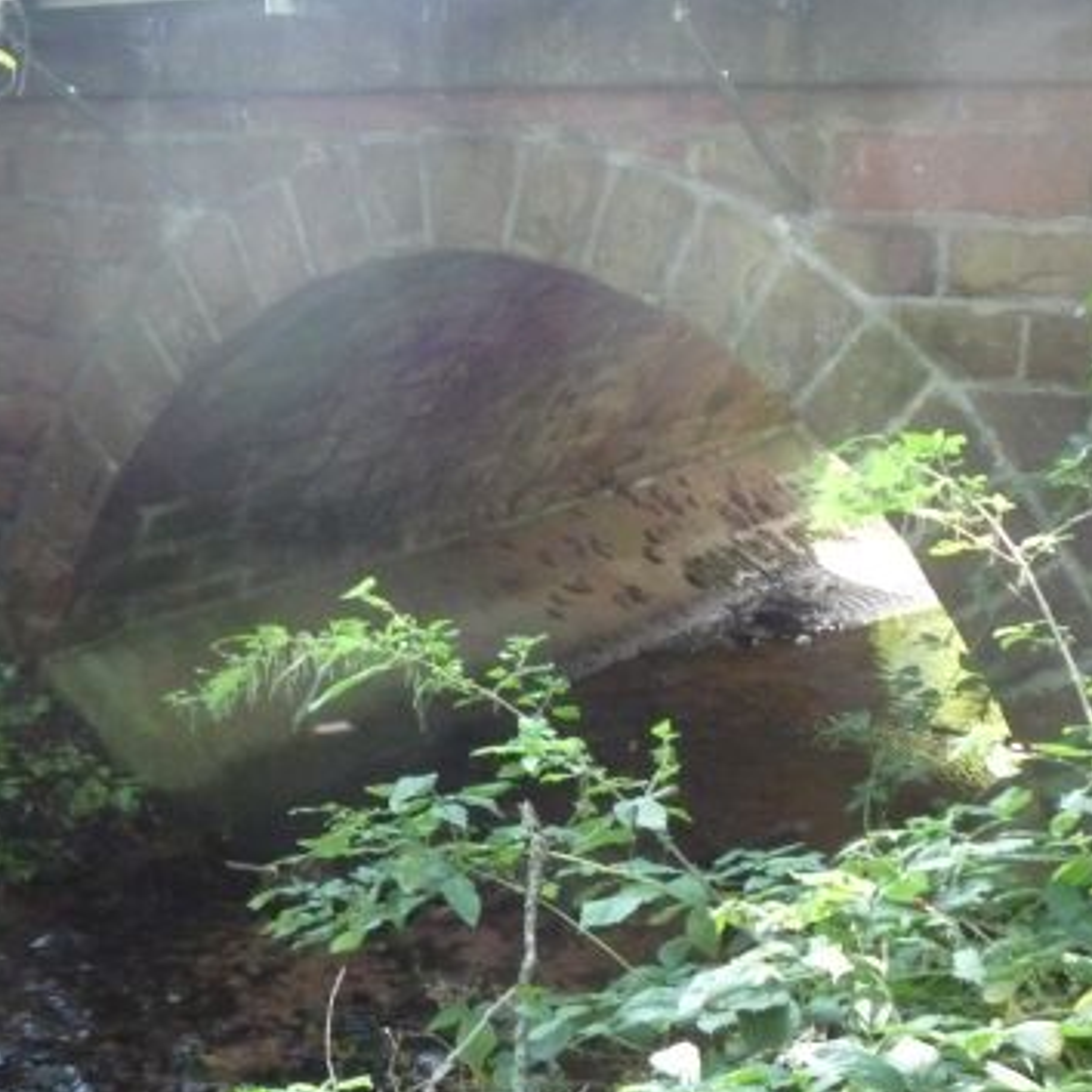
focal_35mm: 48
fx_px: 1713
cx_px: 518
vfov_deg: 35.4
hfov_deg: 35.3
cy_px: 552
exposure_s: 1/30
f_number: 3.3
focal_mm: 5.2
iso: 800
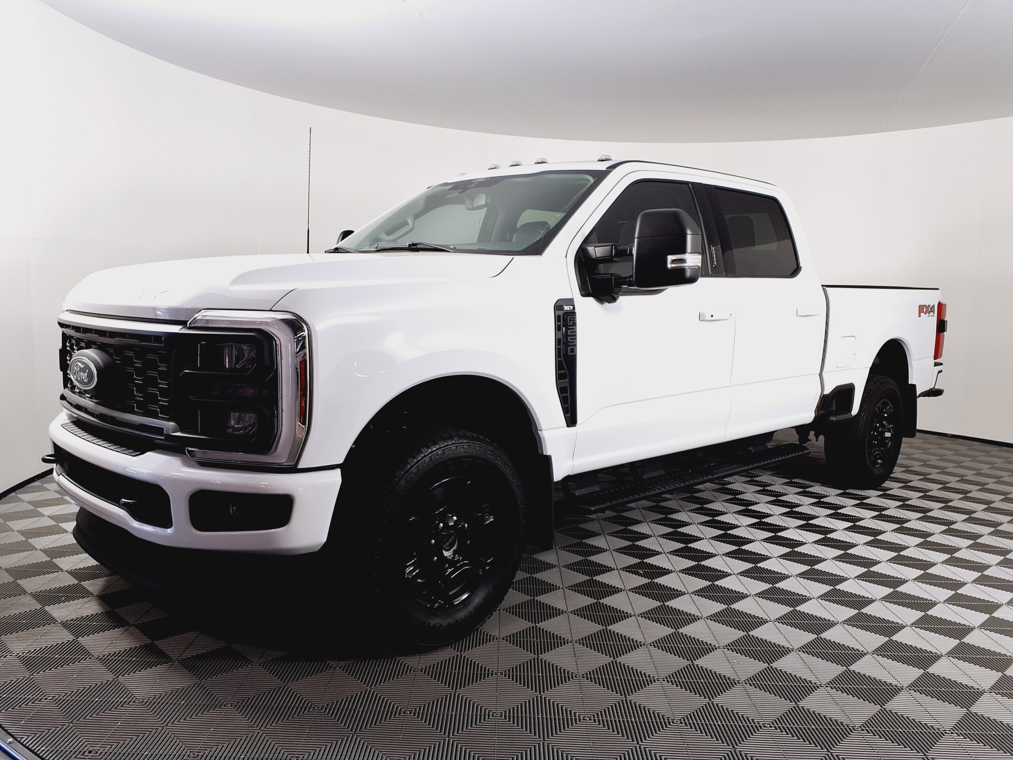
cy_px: 380
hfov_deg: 65.3
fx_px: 790
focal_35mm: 27
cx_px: 506
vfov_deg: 51.4
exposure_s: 1/137
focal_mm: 3.58
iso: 40
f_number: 1.9
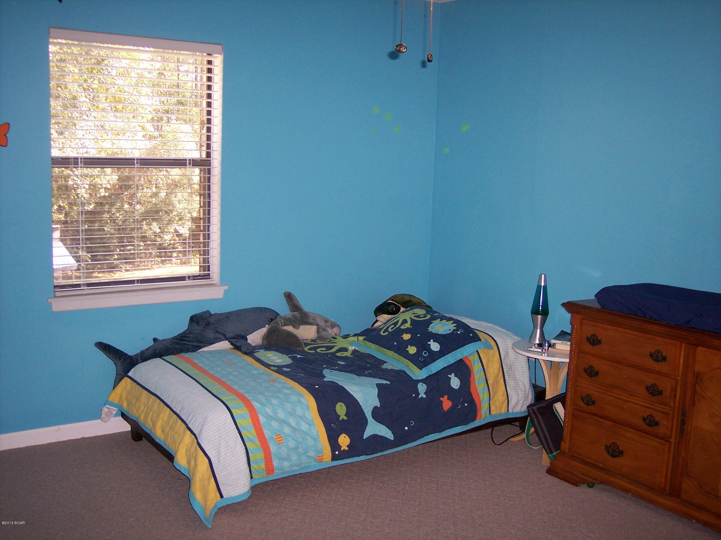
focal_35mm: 39
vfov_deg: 36.8
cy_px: 270
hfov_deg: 47.9
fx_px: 812
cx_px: 360
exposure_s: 1/60
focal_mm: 8
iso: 140
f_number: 2.8
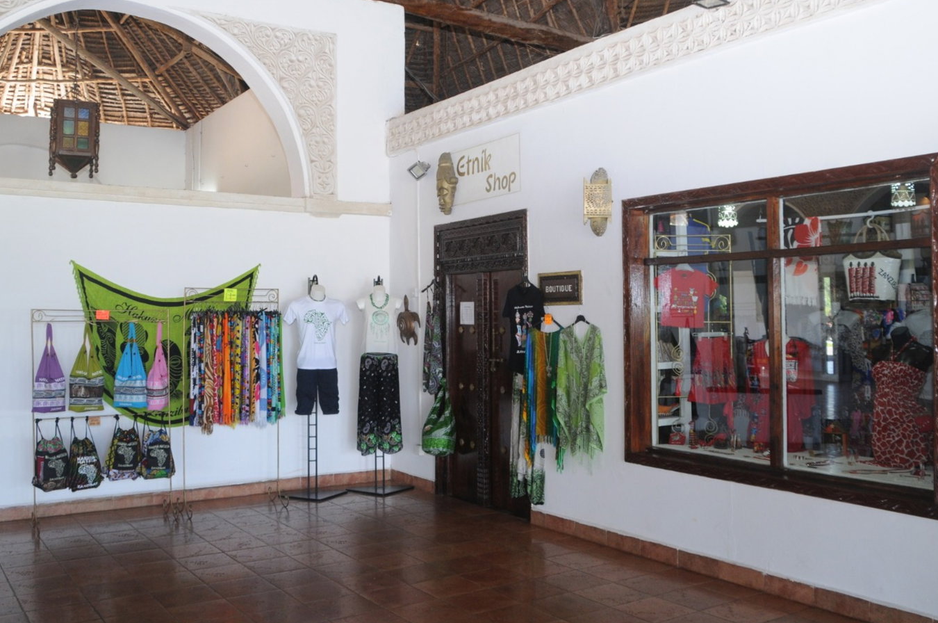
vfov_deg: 40.9
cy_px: 274
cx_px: 467
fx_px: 833
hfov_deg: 58.8
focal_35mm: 32
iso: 500
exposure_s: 1/50
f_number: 4
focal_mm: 18
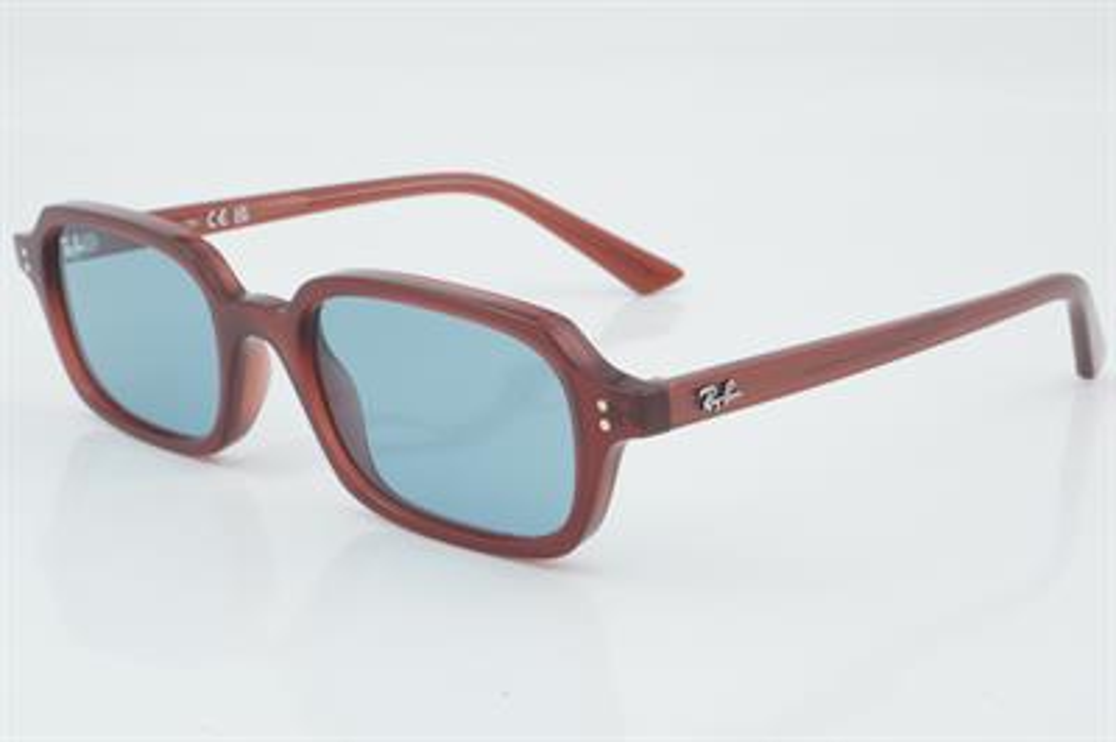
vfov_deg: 18.2
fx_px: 2323
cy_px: 371
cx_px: 558
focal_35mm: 75
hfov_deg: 27.0
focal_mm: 50
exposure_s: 1/3
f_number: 32
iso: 100
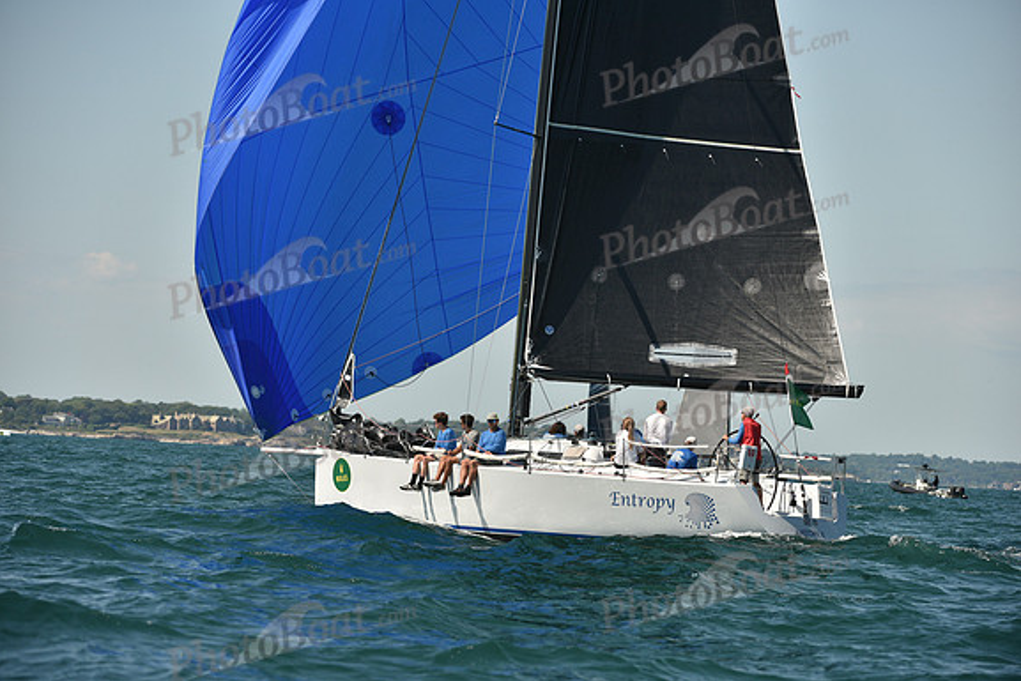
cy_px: 340
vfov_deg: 6.8
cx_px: 510
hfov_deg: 10.2
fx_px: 5702
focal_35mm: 201
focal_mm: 200
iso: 250
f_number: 5.6
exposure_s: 1/1600
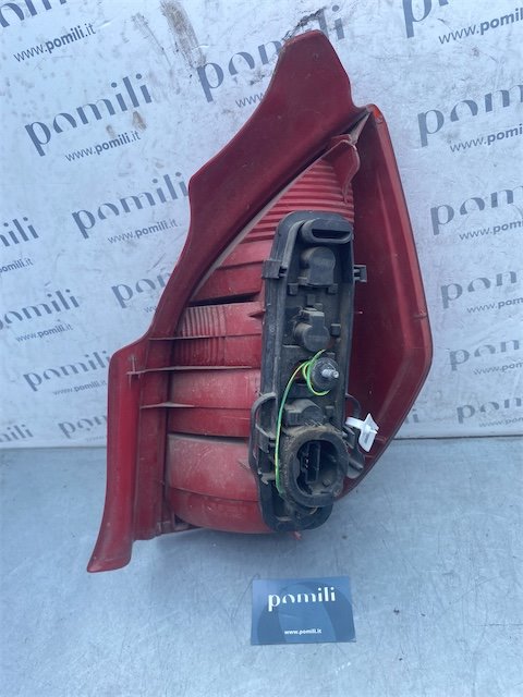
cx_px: 262
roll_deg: +9.4
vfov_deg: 67.3
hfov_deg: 53.1
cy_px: 348
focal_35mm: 26
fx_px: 524
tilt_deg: -37.0
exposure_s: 1/549
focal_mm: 4.25
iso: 32
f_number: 1.8
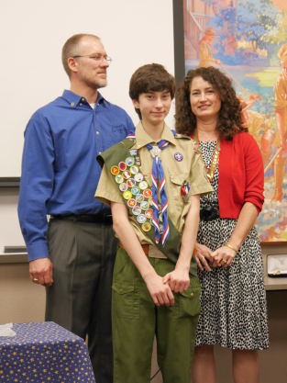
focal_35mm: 80
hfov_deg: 18.4
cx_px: 144
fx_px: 884
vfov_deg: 24.4
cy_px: 192
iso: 3200
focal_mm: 40
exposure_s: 1/80
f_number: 4.7
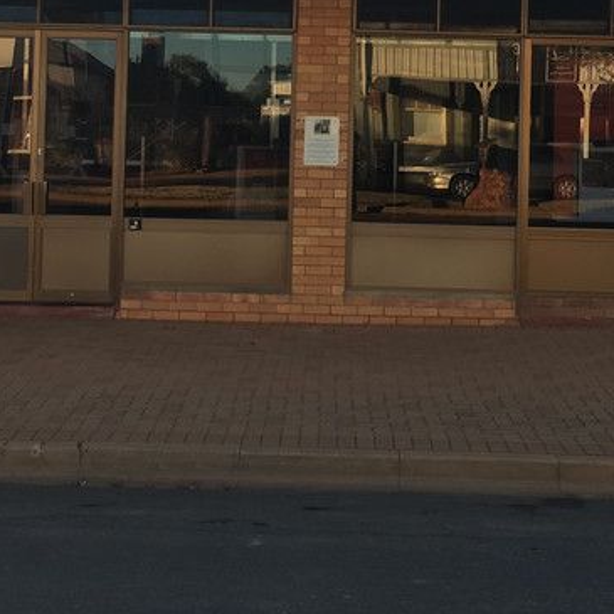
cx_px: 331
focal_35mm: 72
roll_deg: -1.8
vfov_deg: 23.5
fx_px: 1445
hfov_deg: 24.0
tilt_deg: +1.2
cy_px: 91
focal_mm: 4.15
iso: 25
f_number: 2.2
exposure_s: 1/255
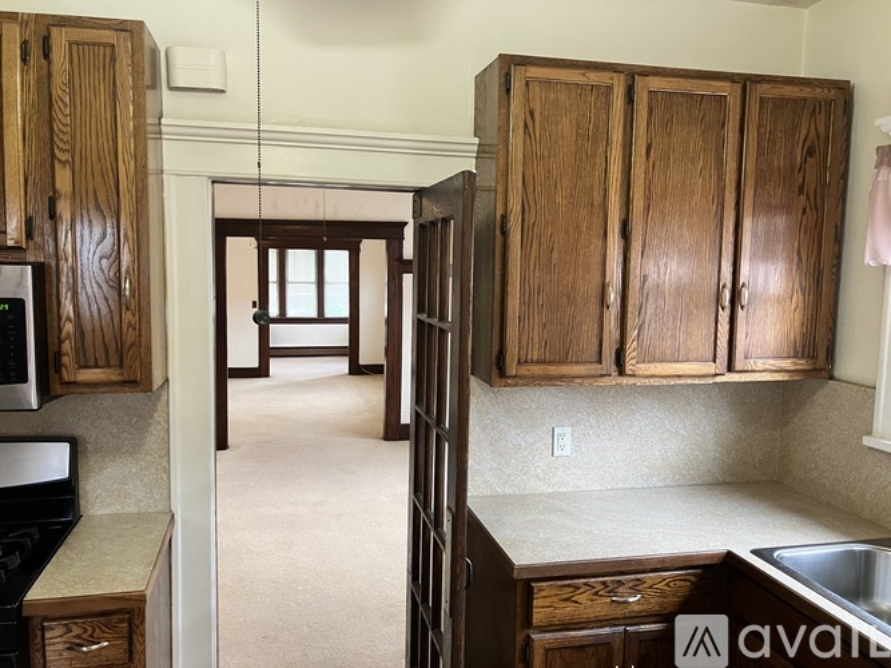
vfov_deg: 49.7
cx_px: 446
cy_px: 334
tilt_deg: -5.9
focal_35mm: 28
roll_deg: -0.8
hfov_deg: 63.5
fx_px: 721
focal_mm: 3.99
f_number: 1.8
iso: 160
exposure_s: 1/60
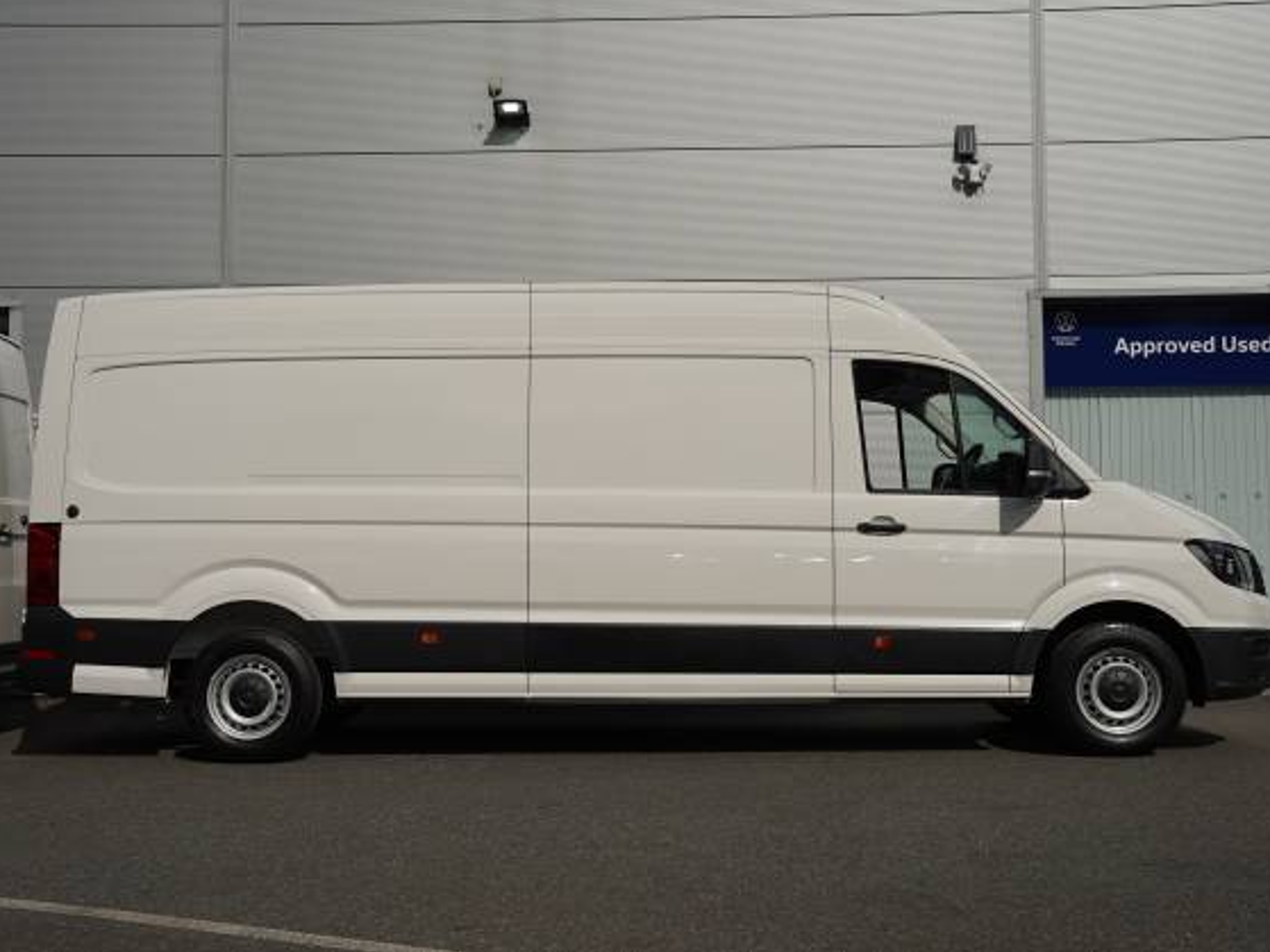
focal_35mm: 44
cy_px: 470
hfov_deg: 42.9
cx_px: 611
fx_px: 1614
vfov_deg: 32.9
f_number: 4.5
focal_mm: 40
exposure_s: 1/1250
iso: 100
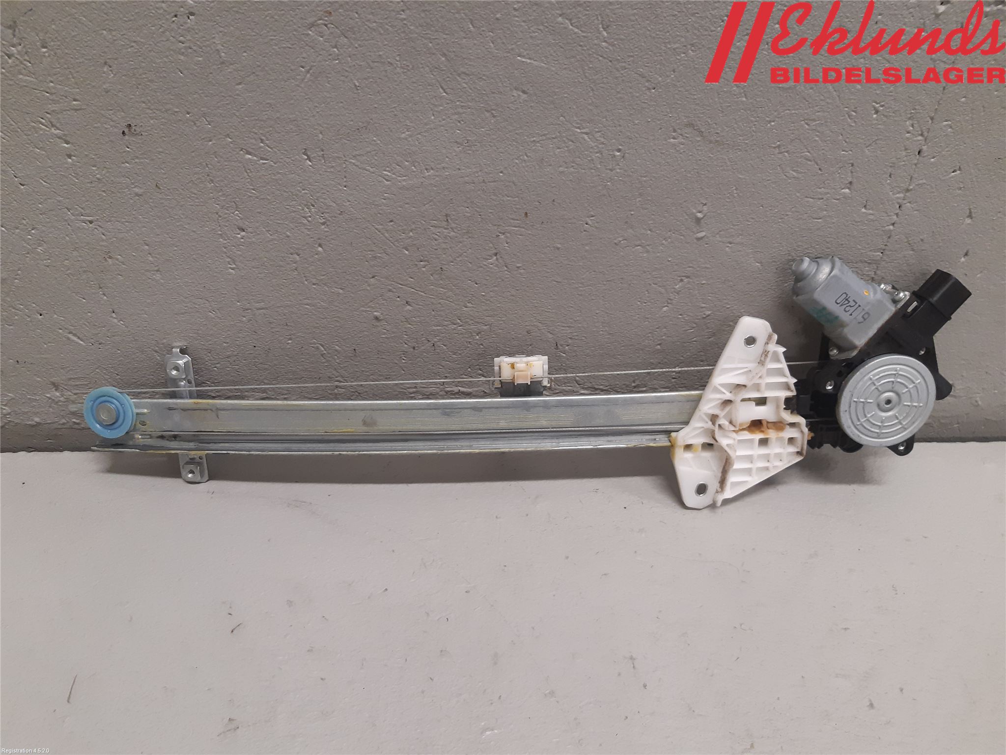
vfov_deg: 53.1
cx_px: 503
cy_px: 378
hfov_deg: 67.3
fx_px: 756
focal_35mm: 26
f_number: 1.7
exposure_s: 1/50
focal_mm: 3.93
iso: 160
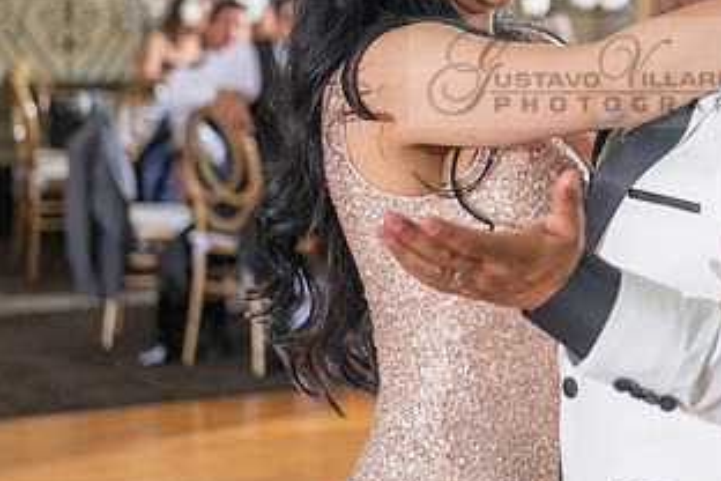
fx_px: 2603
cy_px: 73
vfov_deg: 10.5
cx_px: 610
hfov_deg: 15.6
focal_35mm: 130
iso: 800
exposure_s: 1/160
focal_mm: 70
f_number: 4
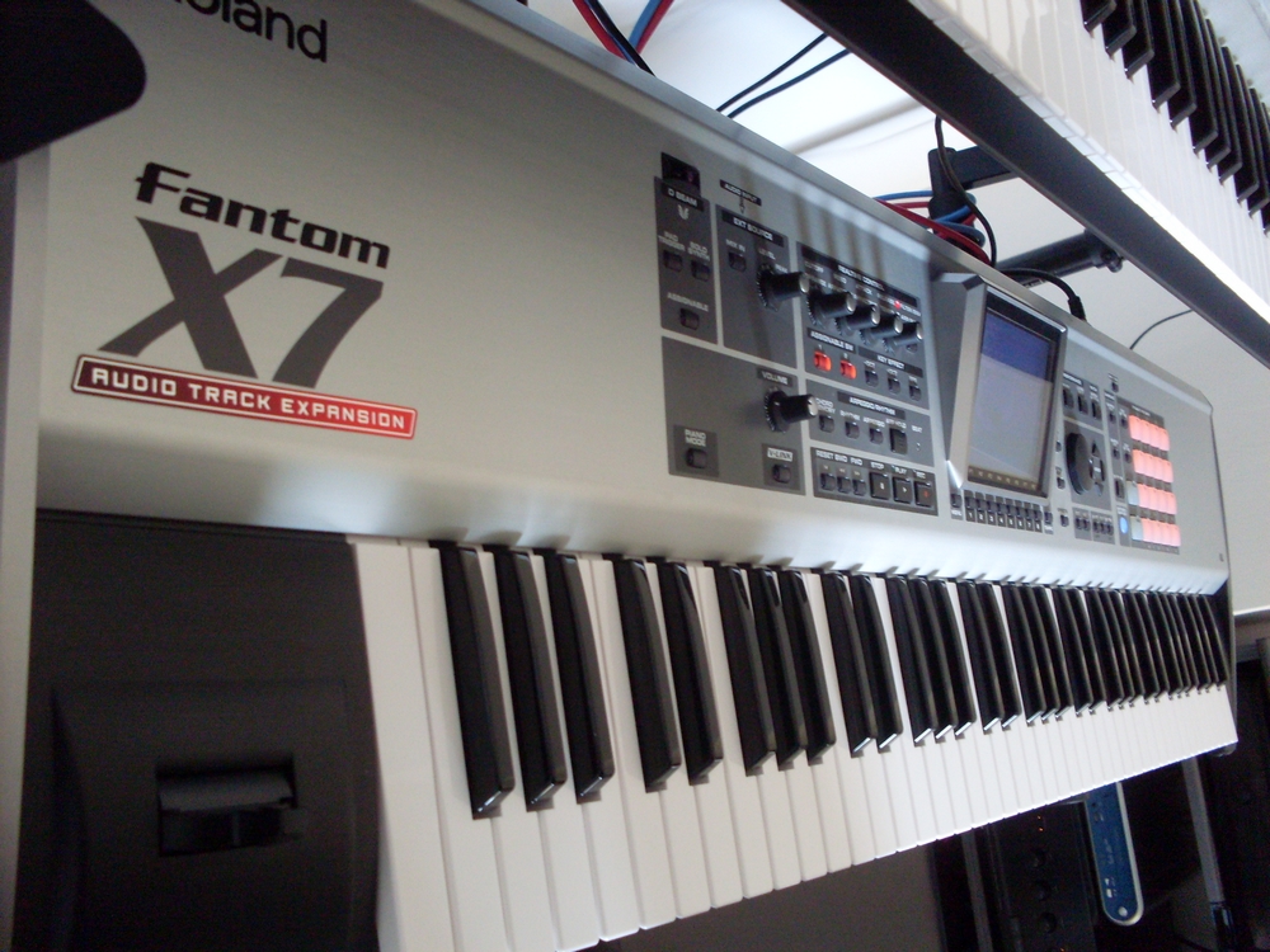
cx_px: 635
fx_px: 1394
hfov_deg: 49.0
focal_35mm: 38
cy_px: 476
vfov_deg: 37.7
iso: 200
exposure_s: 1/20
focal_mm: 6.3
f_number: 2.8
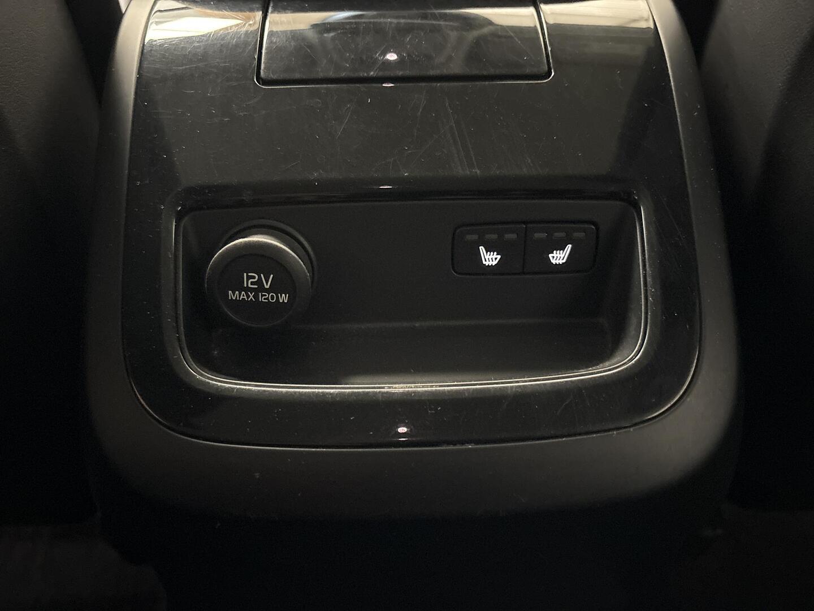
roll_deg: +0.4
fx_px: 611
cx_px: 407
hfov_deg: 67.3
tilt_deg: -43.3
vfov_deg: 53.1
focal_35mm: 26
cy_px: 306
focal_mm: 5.96
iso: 6400
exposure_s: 1/17
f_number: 1.6
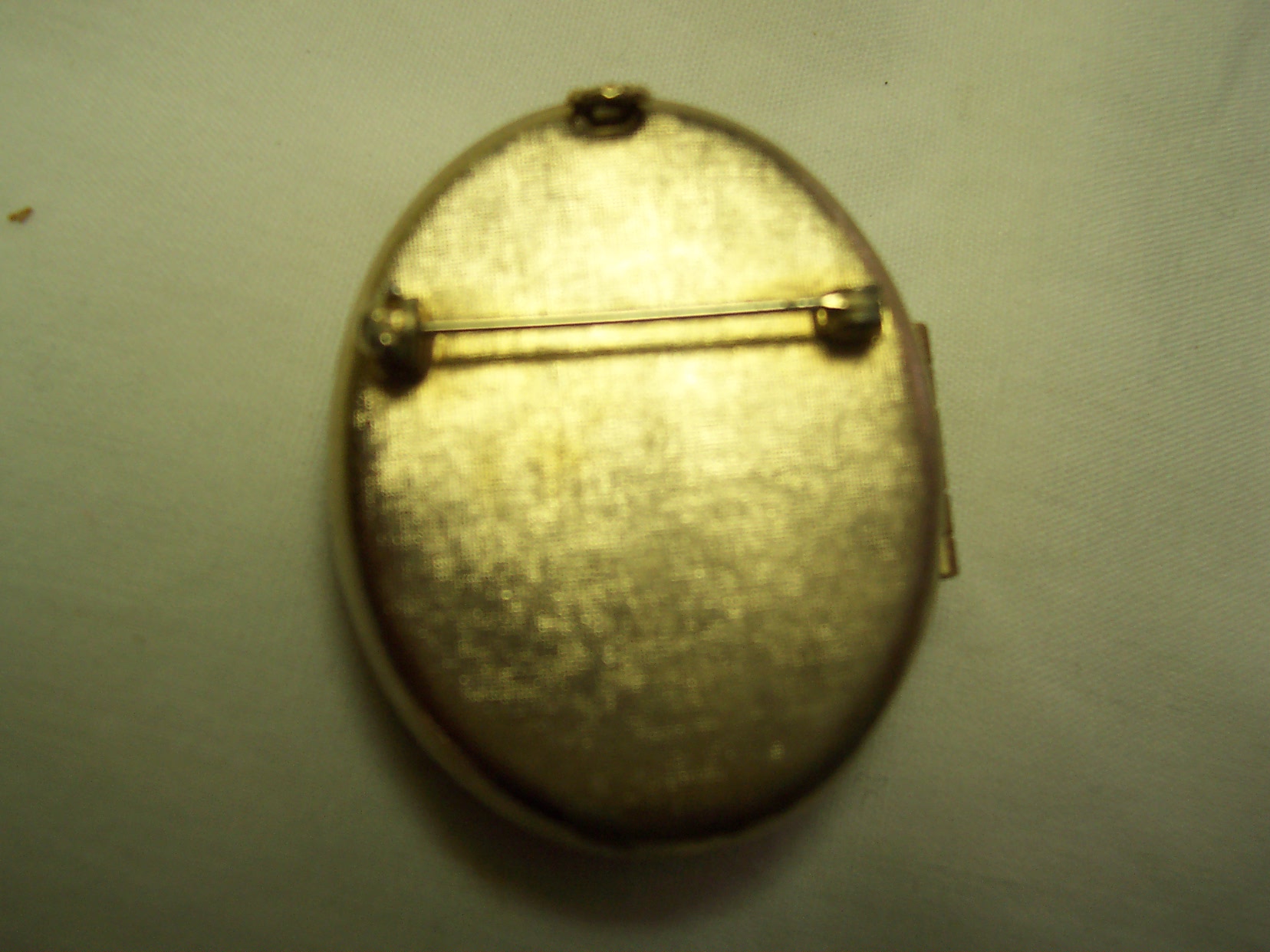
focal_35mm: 37
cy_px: 476
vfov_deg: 38.7
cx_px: 635
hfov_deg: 50.1
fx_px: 1357
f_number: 2.8
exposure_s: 1/125
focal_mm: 5.6
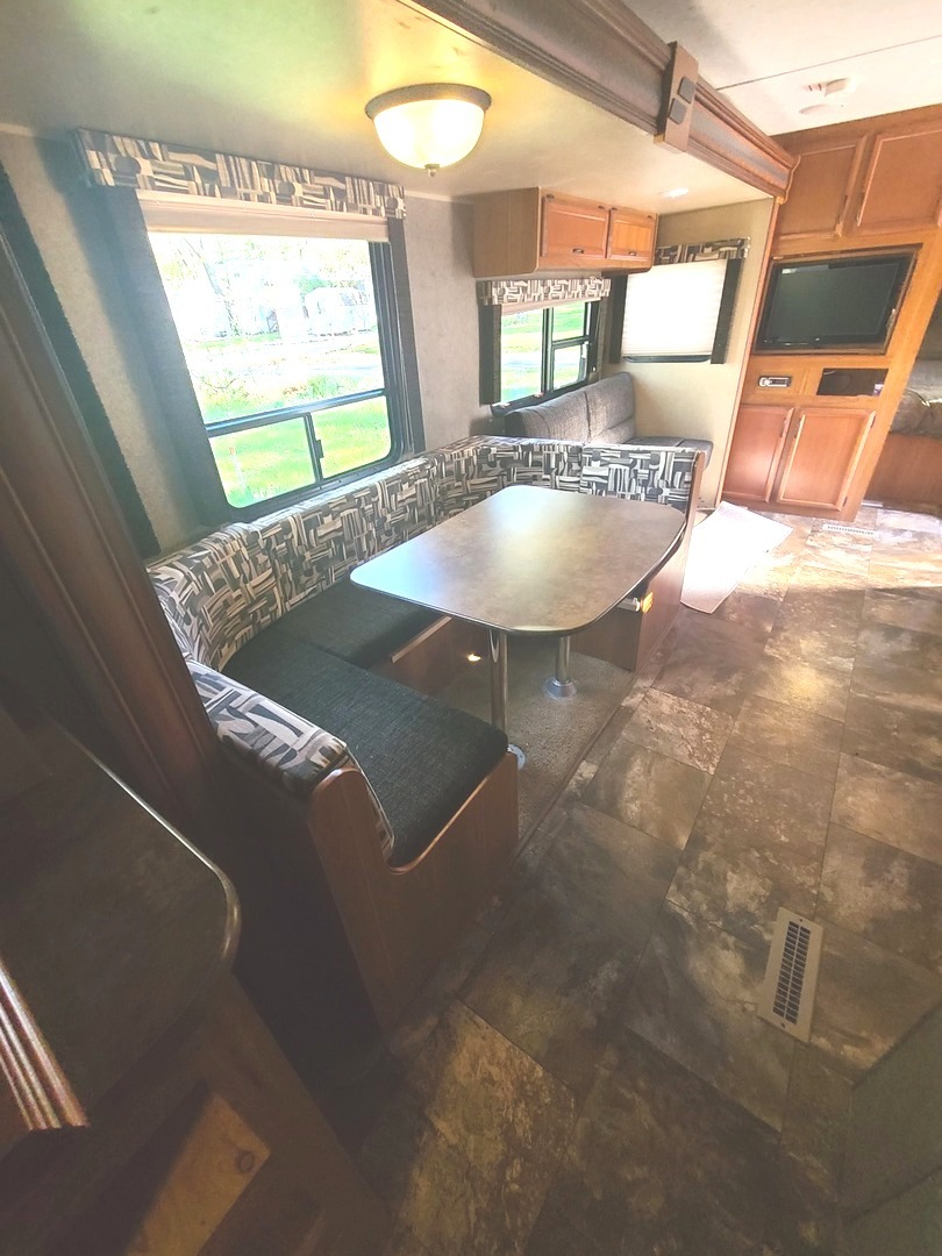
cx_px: 471
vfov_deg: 106.2
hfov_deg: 89.9
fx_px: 472
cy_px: 628
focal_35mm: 13
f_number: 2.2
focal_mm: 2.2
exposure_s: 1/33
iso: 320
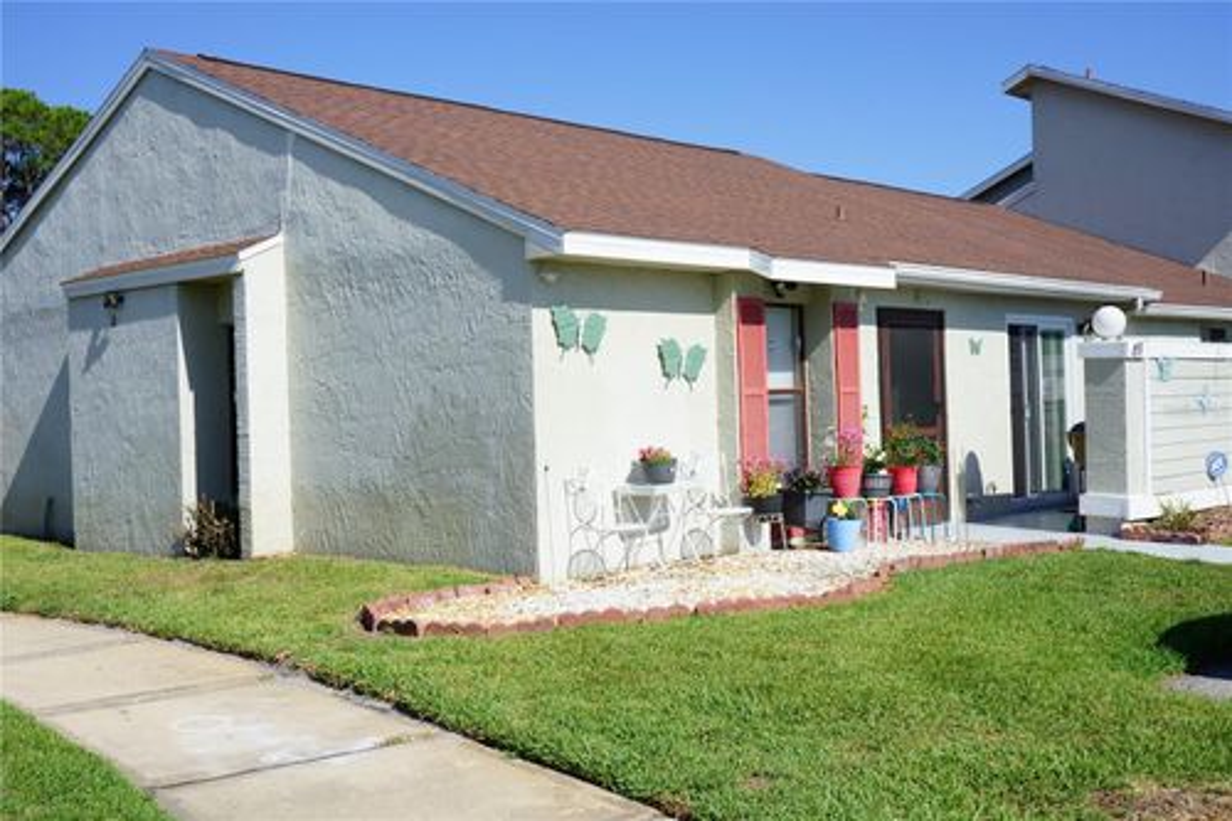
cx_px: 616
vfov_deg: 33.4
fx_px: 1368
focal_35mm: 40
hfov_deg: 48.5
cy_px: 410
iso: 100
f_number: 11
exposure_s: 1/320
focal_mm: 40
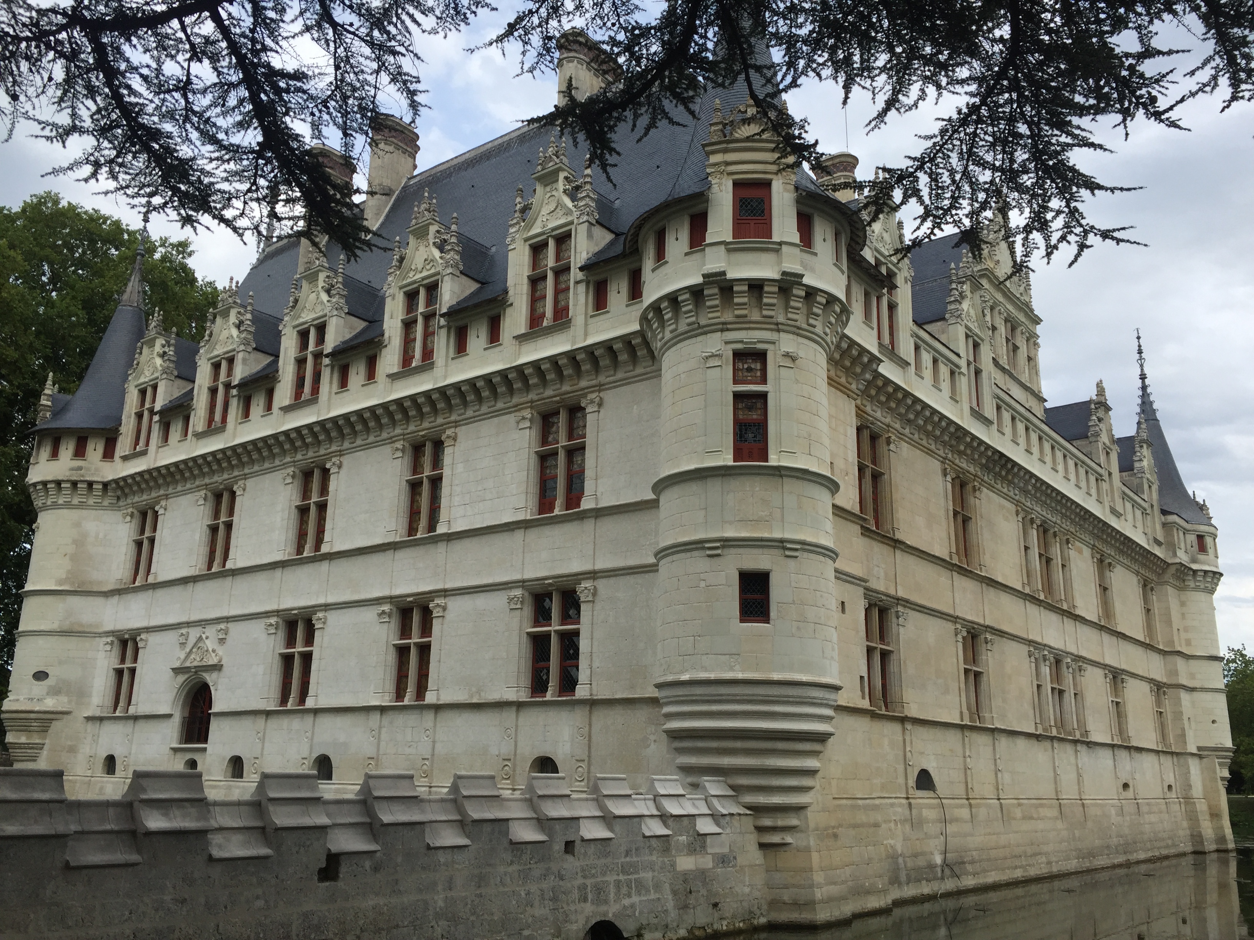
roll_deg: -1.9
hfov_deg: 61.7
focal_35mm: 29
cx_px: 627
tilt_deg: +16.1
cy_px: 470
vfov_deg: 48.2
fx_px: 1051
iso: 32
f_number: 2.2
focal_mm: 4.15
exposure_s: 1/1099
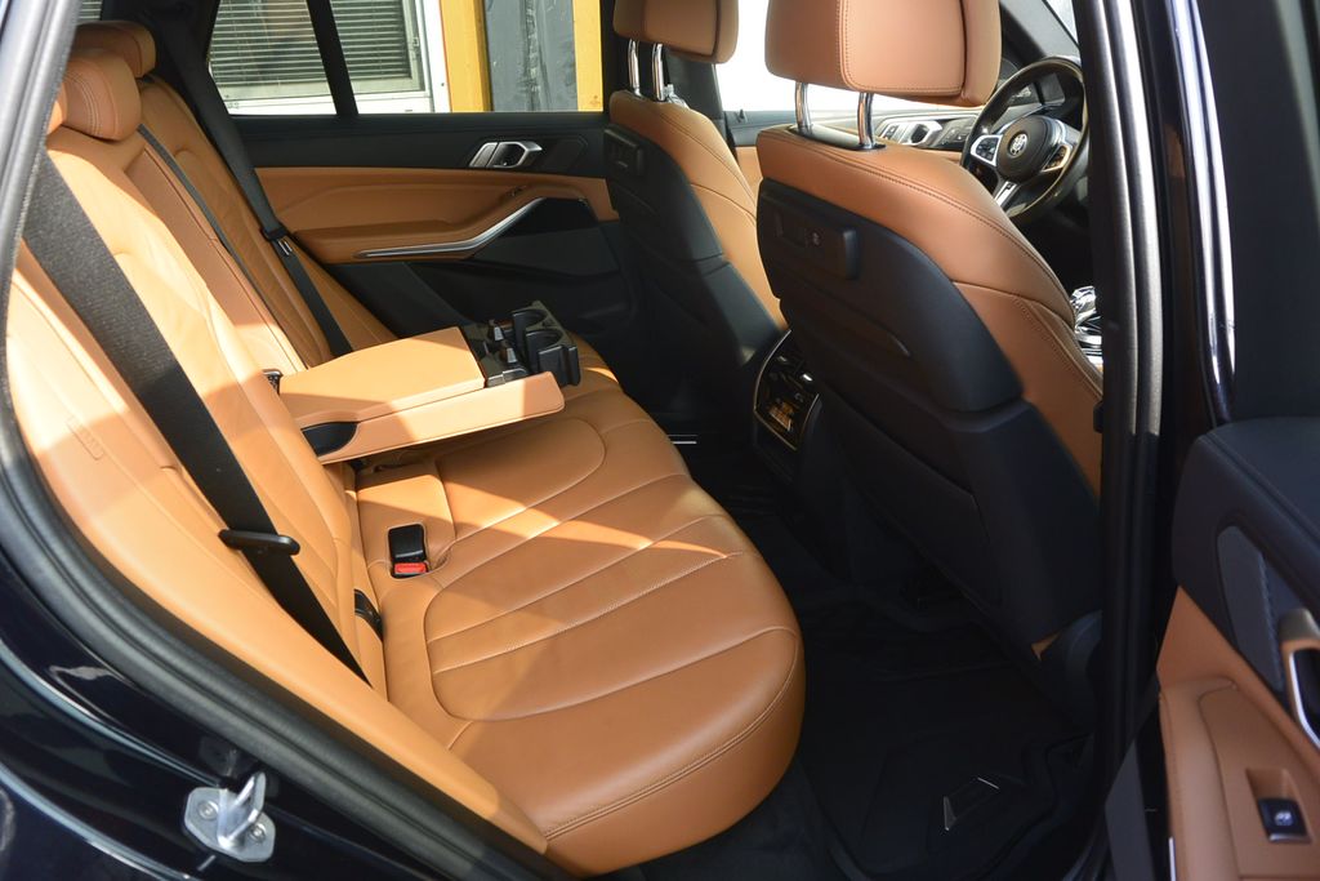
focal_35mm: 27
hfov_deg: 67.4
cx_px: 660
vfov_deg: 47.9
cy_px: 440
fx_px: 990
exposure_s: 1/200
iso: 160
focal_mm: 10
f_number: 4
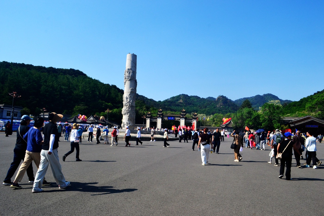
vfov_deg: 47.9
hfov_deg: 67.4
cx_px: 162
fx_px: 243
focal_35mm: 27
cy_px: 108
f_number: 11
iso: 400
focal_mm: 18
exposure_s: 1/400
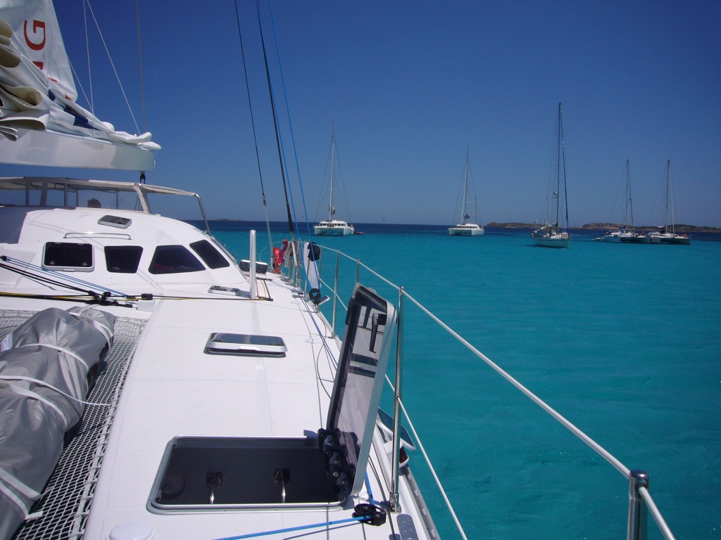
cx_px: 360
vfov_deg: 49.7
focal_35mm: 28
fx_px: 583
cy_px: 270
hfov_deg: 63.4
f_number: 5.6
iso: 80
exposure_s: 1/1000
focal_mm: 4.6
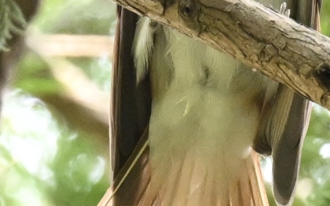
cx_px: 191
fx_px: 27553
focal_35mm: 3064
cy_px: 70
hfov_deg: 0.7
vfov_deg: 0.4
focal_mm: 600
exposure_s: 1/250
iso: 3200
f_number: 6.3
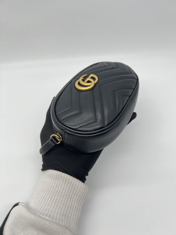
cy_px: 118
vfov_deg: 67.3
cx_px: 88
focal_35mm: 26
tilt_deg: -51.9
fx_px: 176
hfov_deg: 53.1
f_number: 1.5
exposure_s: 1/100
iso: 32
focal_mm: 5.7
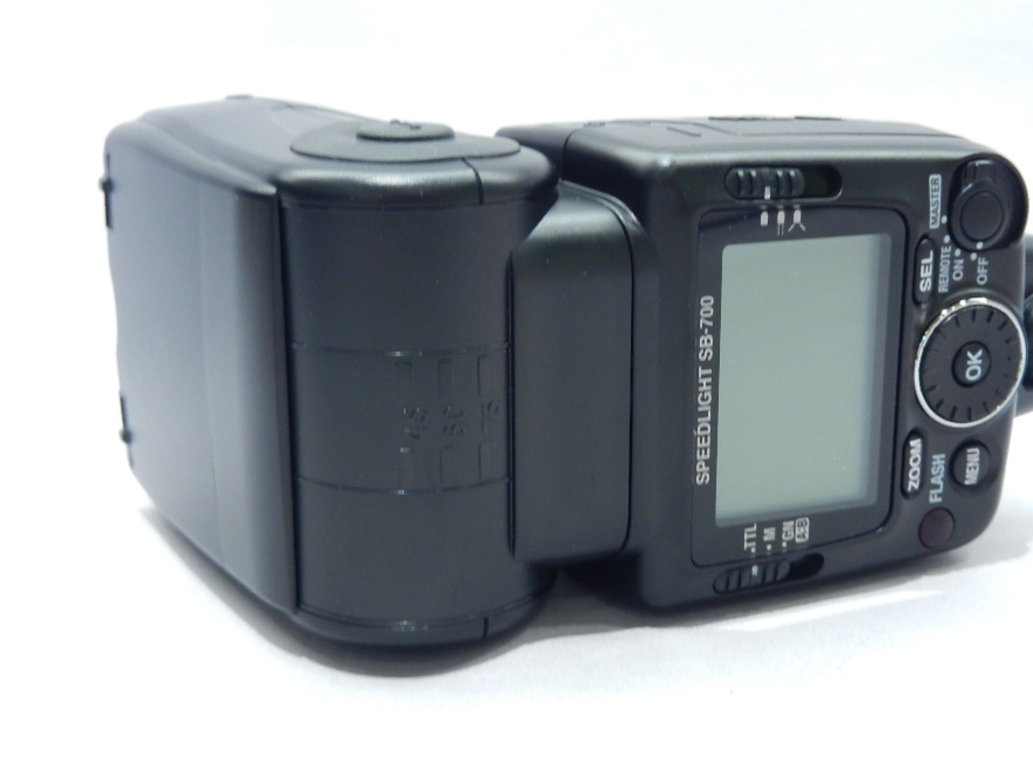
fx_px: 1313
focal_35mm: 44
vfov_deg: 32.8
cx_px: 530
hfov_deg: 42.9
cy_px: 348
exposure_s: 1/30
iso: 220
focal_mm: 6.9
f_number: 4
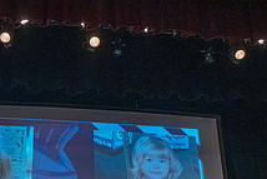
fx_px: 482
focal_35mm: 65
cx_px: 64
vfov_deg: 19.2
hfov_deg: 30.4
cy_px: 241
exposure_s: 1/160
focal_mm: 24
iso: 2500
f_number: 2.8
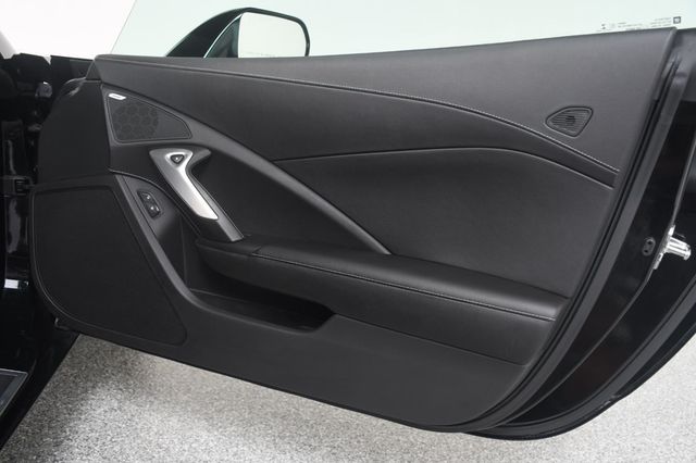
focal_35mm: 34
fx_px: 657
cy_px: 232
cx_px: 348
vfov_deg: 38.8
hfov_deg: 55.8
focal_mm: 23
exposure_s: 1/160
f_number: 4
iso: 100
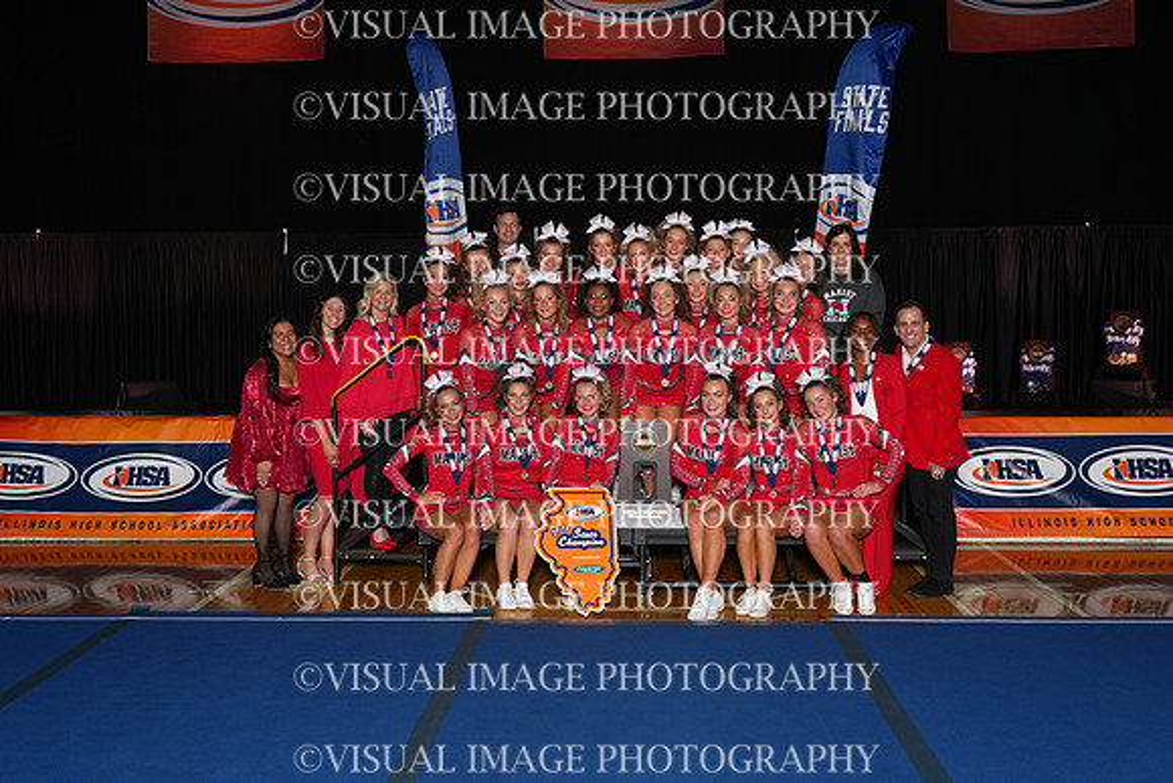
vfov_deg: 34.2
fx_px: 1271
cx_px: 586
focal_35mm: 39
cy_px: 392
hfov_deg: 49.5
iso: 640
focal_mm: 39
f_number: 8
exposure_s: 1/160
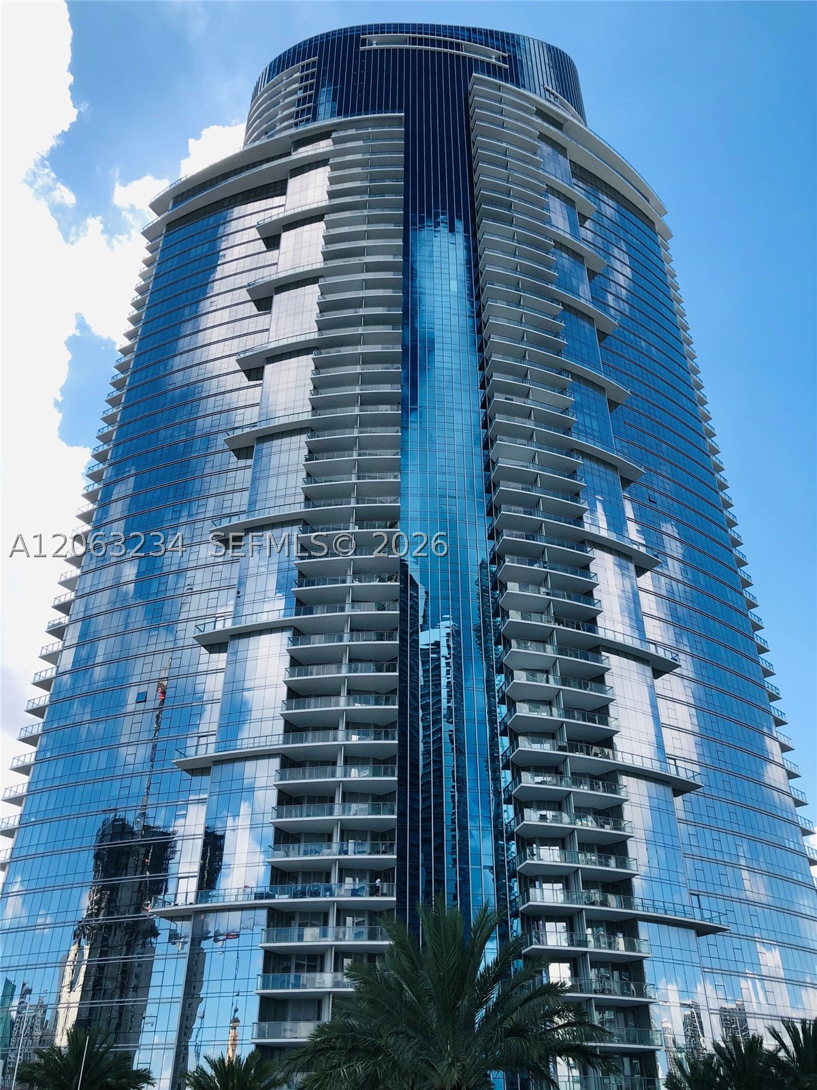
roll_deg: +0.4
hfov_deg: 49.7
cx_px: 408
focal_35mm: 28
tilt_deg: +34.8
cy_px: 545
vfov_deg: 63.4
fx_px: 881
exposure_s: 1/1263
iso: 20
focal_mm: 4
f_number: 1.8
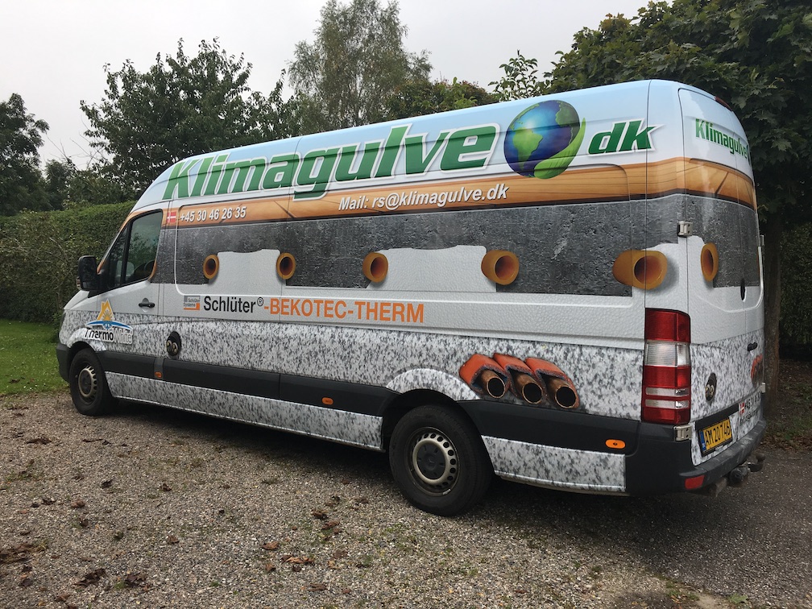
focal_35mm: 29
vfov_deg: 48.2
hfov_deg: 61.7
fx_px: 680
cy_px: 304
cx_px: 406
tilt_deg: -2.3
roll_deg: -0.2
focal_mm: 4.15
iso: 25
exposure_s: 1/444
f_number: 2.2
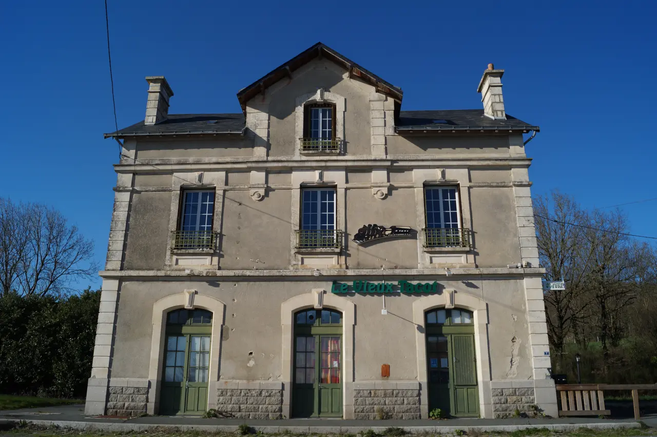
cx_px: 328
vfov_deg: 47.9
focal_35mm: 27
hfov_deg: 67.4
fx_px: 492
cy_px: 218
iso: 100
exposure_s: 1/500
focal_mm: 18
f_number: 7.1
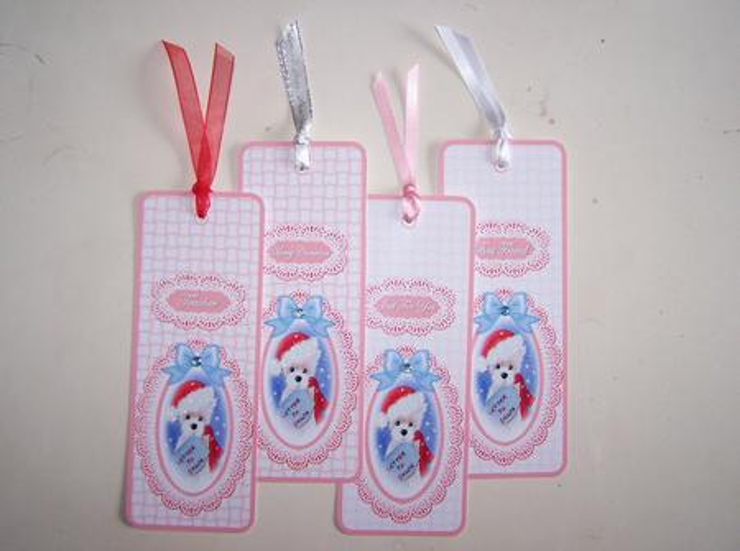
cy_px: 276
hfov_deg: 49.1
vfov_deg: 37.6
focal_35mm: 38
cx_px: 370
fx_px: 810
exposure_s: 1/60
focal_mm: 6.3
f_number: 2.8
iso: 140
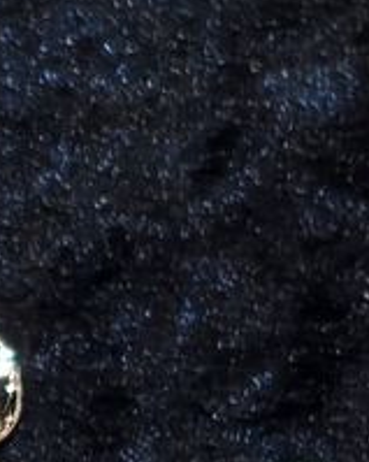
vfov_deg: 5.9
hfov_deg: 4.5
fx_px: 4454
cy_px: 427
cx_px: -852
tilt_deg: -59.6
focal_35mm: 326
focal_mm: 5.96
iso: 80
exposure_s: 1/60
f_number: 1.6
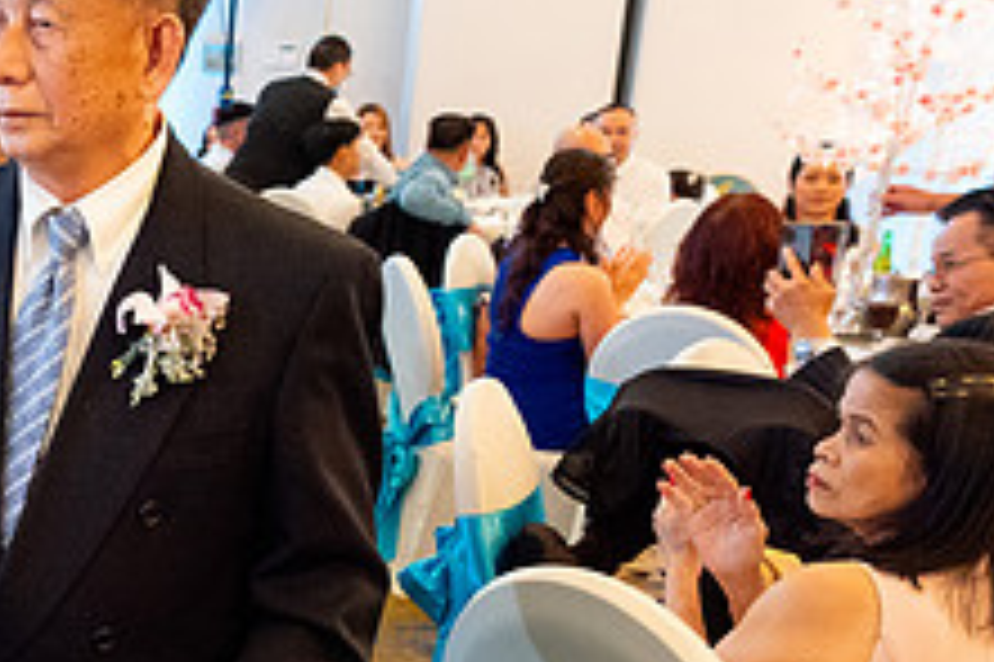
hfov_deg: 27.8
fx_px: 1738
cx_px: -211
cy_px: 543
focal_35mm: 63
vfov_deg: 21.2
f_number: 5
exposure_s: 1/125
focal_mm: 24
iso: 5000
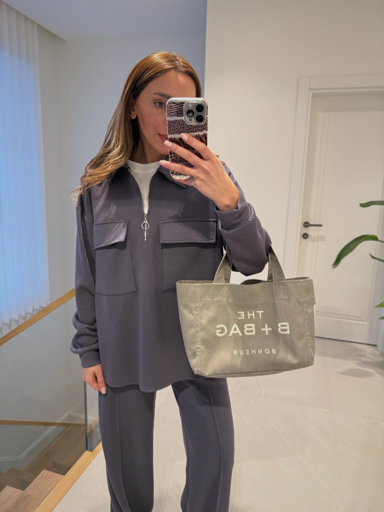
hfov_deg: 56.8
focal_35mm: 24
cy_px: 256
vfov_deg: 71.6
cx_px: 192
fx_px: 355
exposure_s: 1/50
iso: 200
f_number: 1.78
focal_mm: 6.76
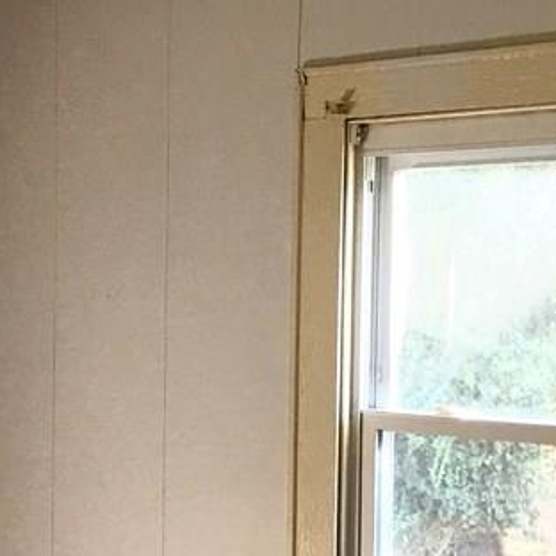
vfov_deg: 20.6
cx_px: -87
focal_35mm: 84
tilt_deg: -0.9
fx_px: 1526
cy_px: 356
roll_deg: -0.6
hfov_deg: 19.6
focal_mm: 4.15
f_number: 2.2
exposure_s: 1/30
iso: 25
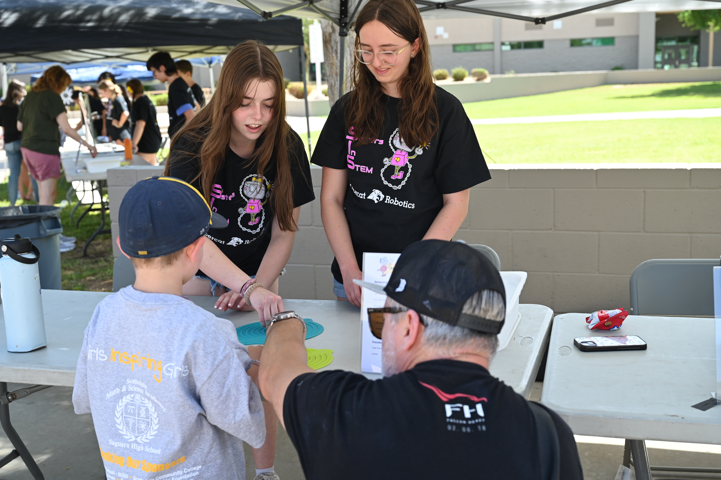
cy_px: 240
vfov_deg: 31.1
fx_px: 861
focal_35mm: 43
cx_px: 360
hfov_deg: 45.5
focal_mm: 43
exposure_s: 1/250
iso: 200
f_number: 5
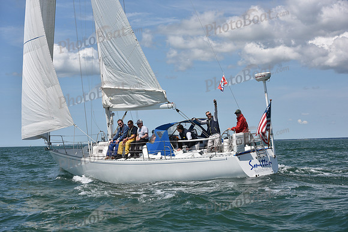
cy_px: 116
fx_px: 677
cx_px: 174
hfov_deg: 28.8
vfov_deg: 19.5
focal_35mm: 70
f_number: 7.1
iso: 320
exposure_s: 1/800
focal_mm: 70
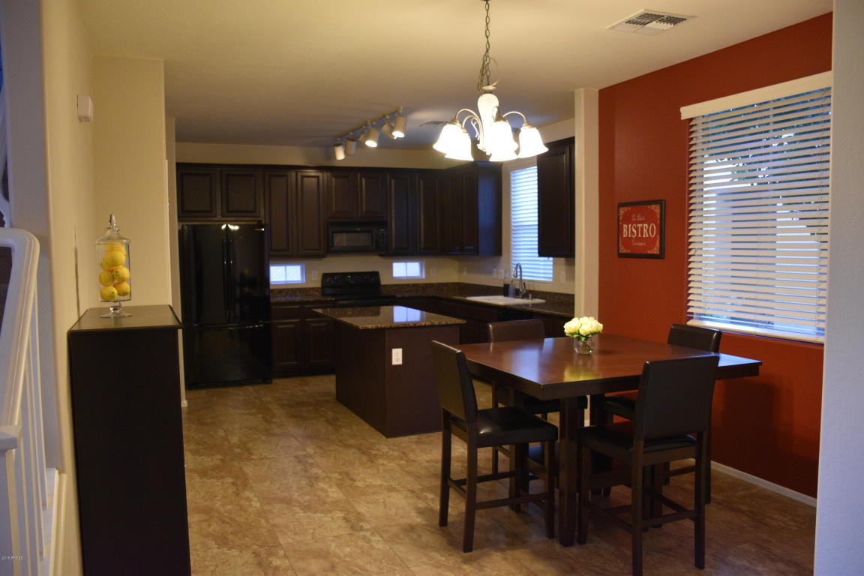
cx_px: 432
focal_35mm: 27
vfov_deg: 47.9
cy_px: 288
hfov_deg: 67.4
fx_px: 648
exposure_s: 1/60
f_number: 3.5
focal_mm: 18
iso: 1400
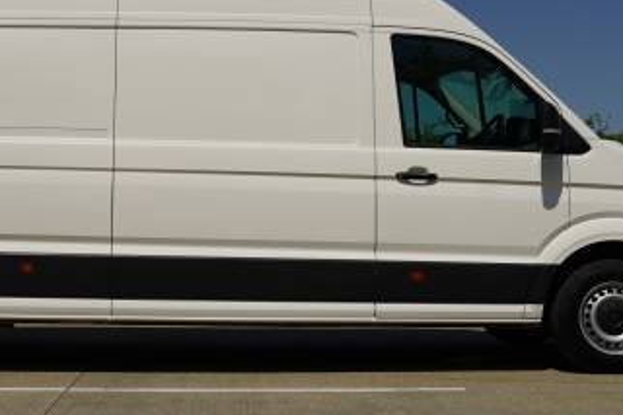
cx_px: 185
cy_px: 129
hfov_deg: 30.6
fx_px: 1124
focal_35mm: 65
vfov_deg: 20.8
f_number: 5
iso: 100
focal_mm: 32.5
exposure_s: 1/800
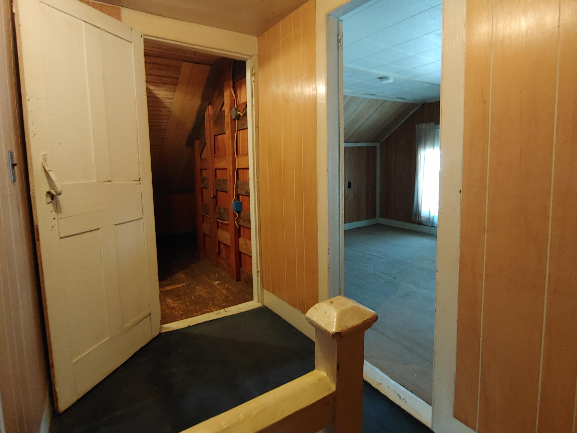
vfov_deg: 68.5
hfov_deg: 84.3
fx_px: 317
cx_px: 320
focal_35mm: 19
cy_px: 195
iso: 350
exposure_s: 1/24
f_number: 1.9
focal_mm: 2.18
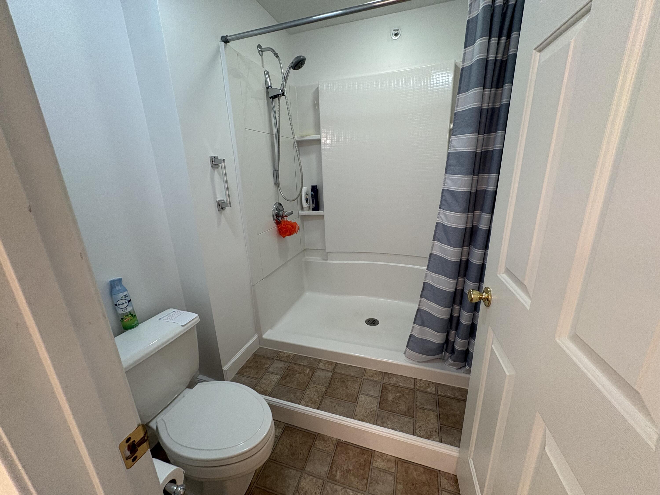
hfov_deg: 102.1
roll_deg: +2.6
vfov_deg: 85.7
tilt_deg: -16.2
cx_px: 330
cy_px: 248
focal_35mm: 14
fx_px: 267
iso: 160
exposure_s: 1/60
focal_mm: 2.22
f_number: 2.2
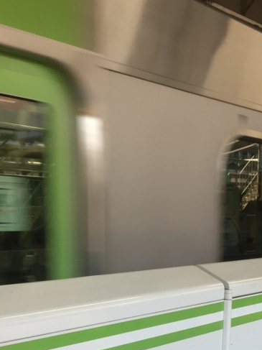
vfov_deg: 29.7
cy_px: 345
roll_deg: -0.1
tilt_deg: -13.9
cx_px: 190
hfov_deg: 23.8
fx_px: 616
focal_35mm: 61
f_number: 2.2
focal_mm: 4.15
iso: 32
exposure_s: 1/120
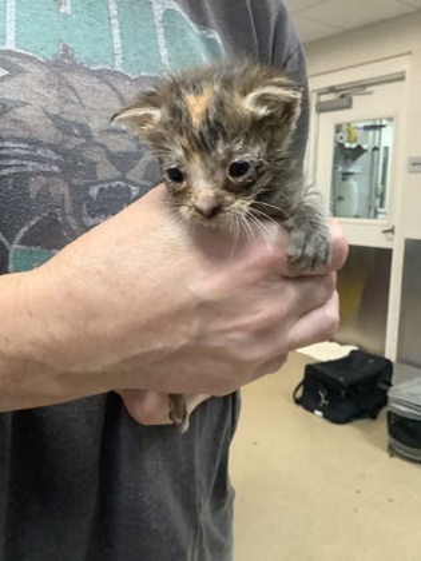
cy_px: 280
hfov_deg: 45.4
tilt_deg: -9.0
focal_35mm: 31
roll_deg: -2.3
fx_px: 503
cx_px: 210
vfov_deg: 58.4
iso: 400
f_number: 2.4
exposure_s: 1/60
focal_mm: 3.3
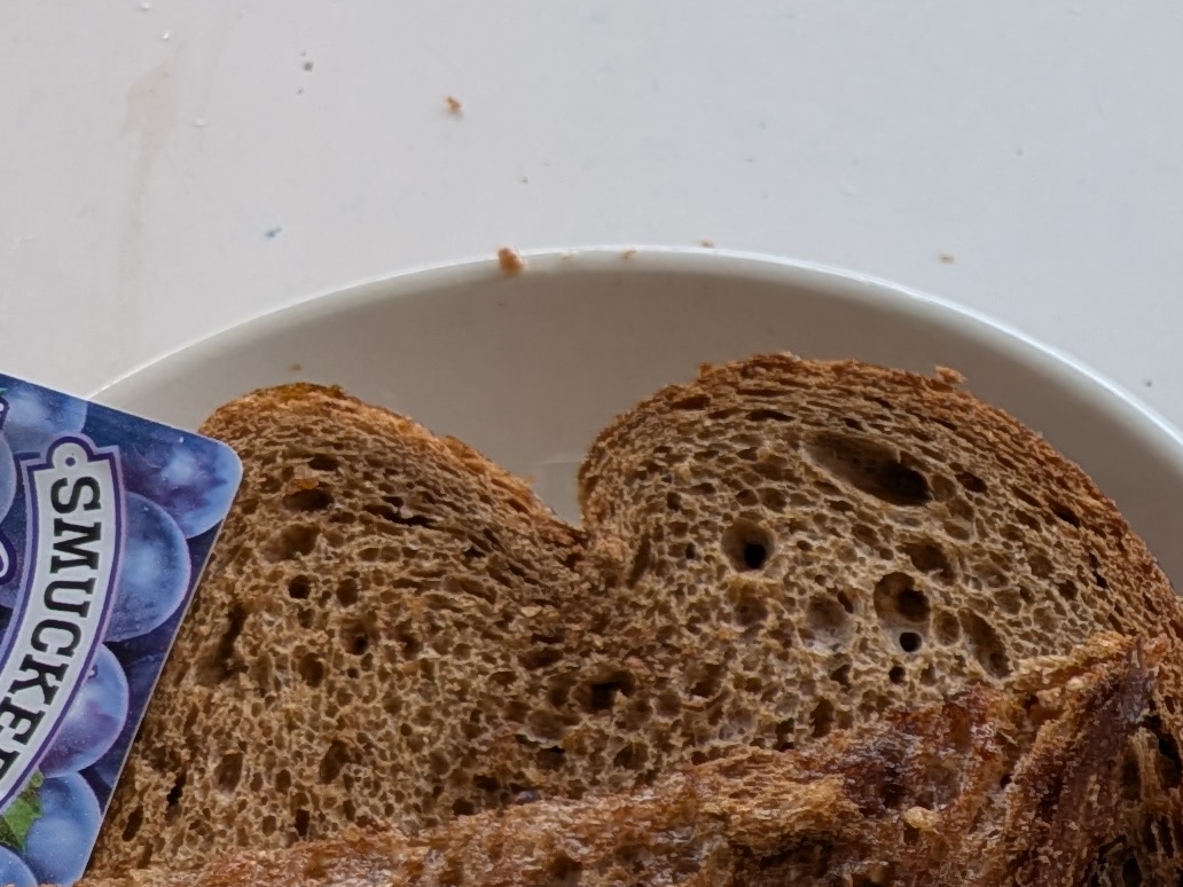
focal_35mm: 93
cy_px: 887
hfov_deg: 18.0
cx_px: 1953
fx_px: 3178
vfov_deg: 15.6
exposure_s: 1/171
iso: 31
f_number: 1.7
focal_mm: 4.53
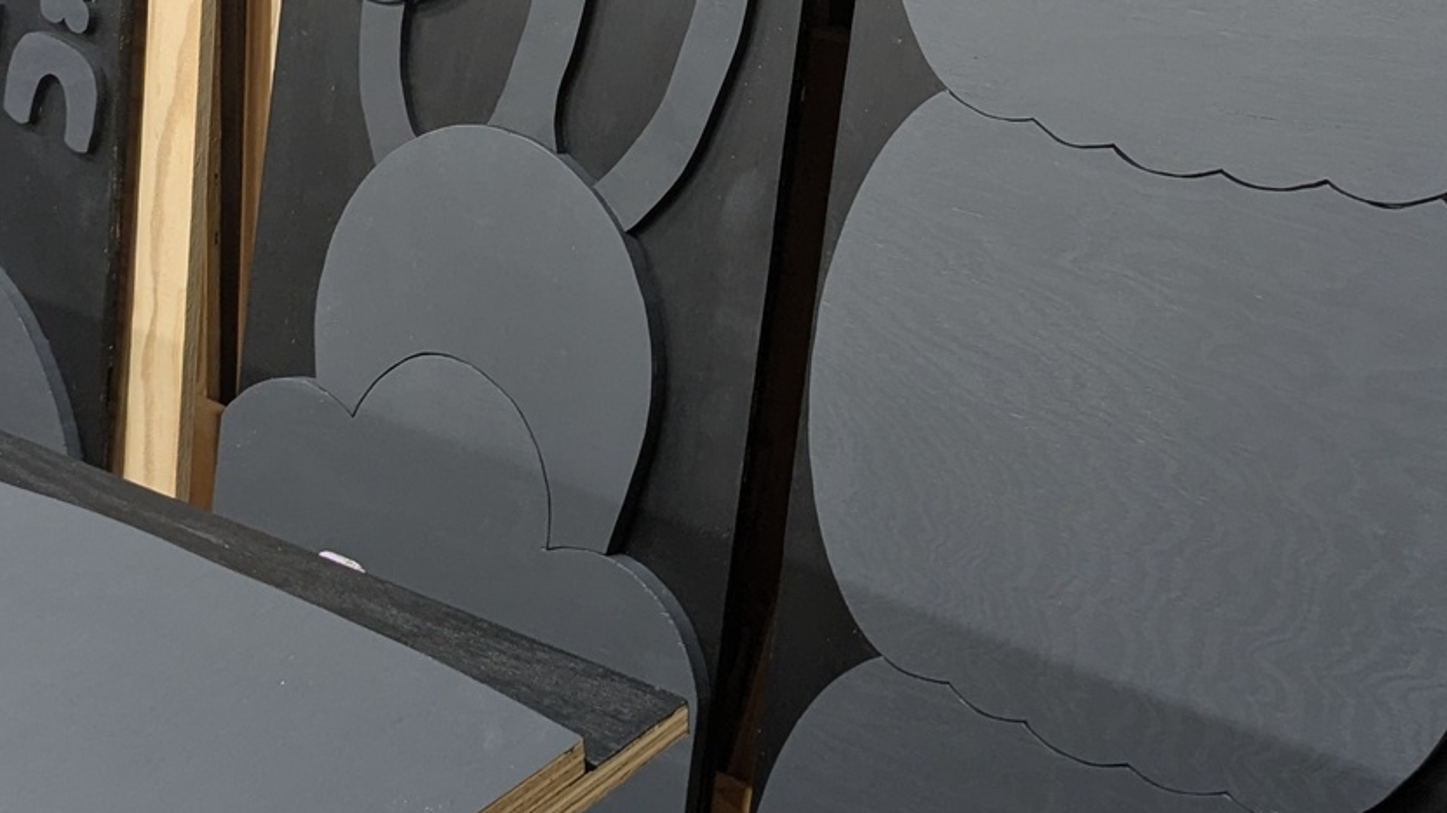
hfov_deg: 31.0
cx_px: 681
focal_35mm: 68
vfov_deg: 17.4
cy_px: 64
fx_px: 2608
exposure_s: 1/24
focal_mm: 4.38
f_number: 1.73
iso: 62
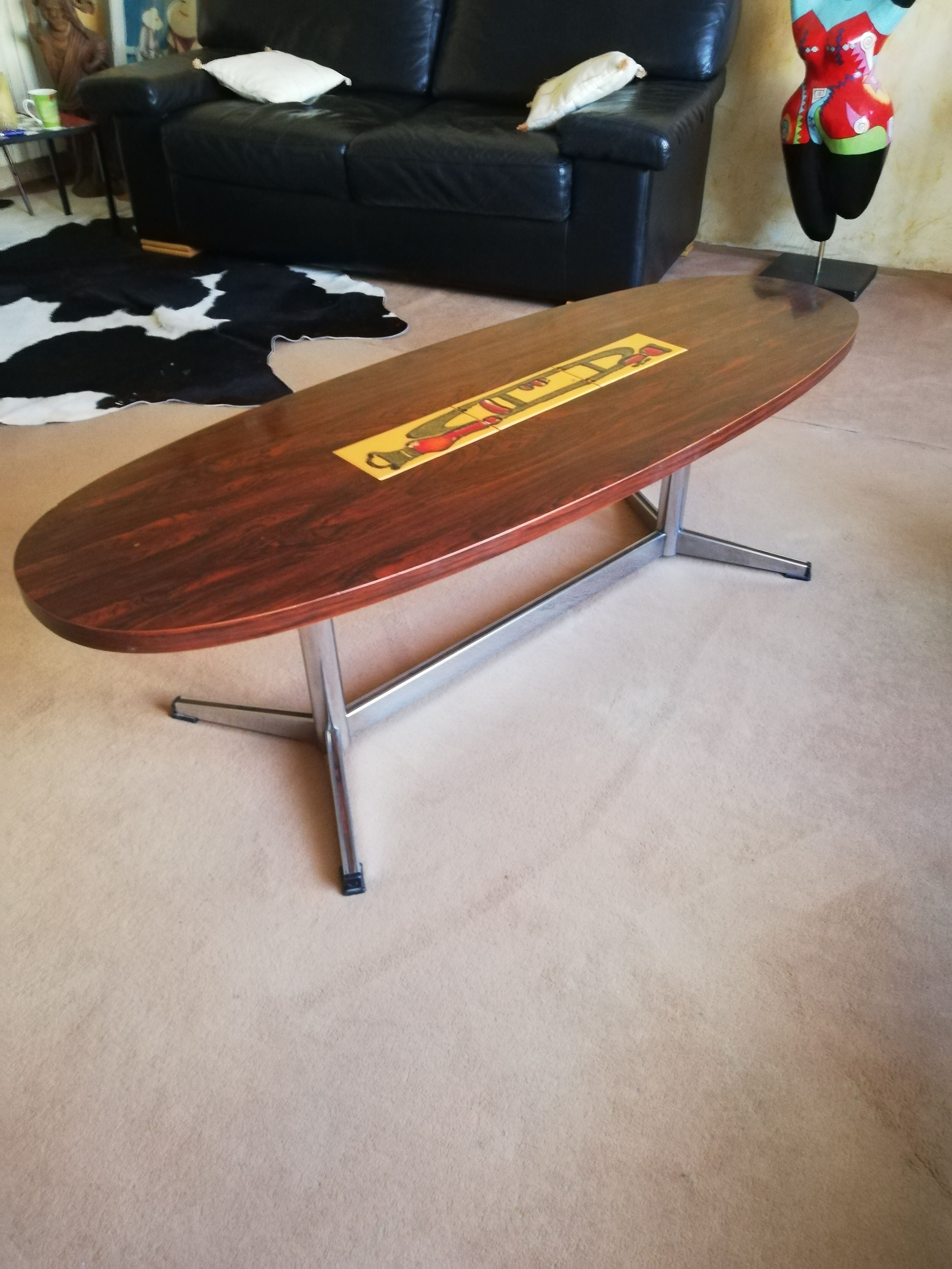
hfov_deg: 53.1
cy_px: 634
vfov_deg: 67.3
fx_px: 953
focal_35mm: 26
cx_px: 476
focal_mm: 3.81
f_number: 2.2
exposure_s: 1/16.7
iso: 640
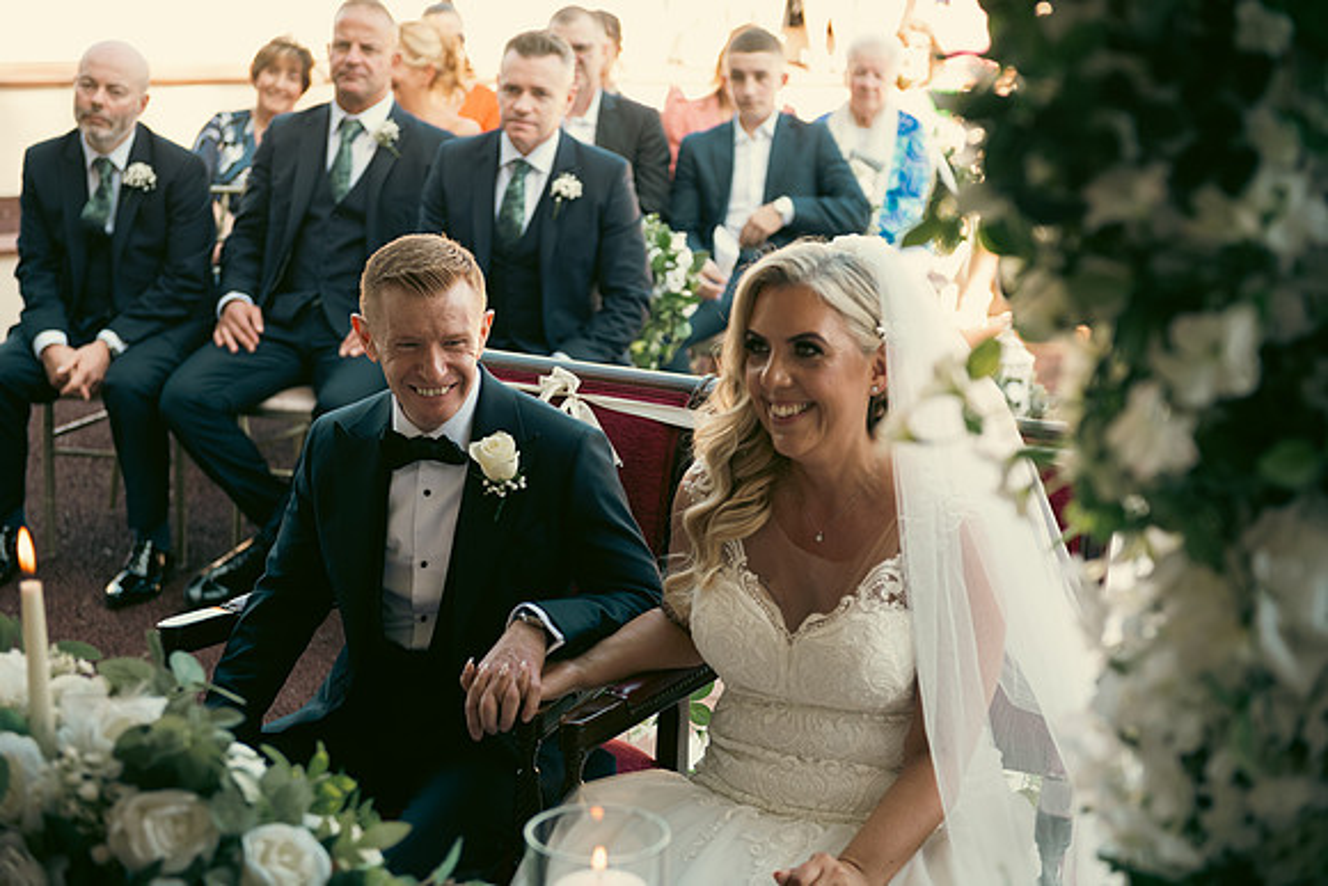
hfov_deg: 33.4
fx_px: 2214
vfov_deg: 22.6
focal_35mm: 60
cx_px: 664
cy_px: 443
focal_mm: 60
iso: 320
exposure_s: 1/250
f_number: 3.5
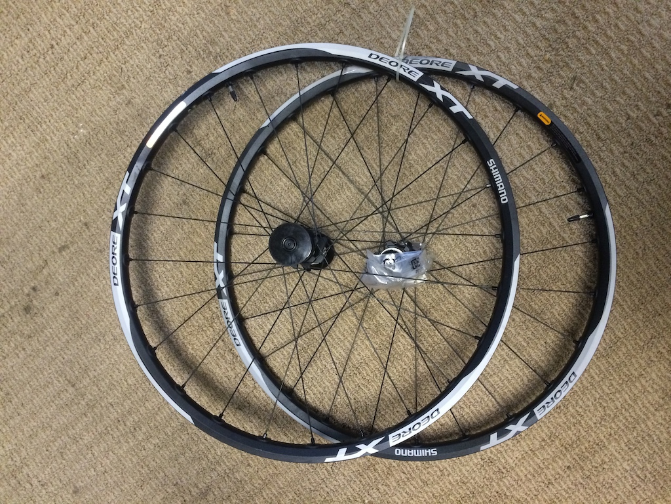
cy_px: 252
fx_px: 562
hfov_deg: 61.7
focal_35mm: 29
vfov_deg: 48.2
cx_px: 336
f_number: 2.2
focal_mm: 4.15
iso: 250
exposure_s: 1/24
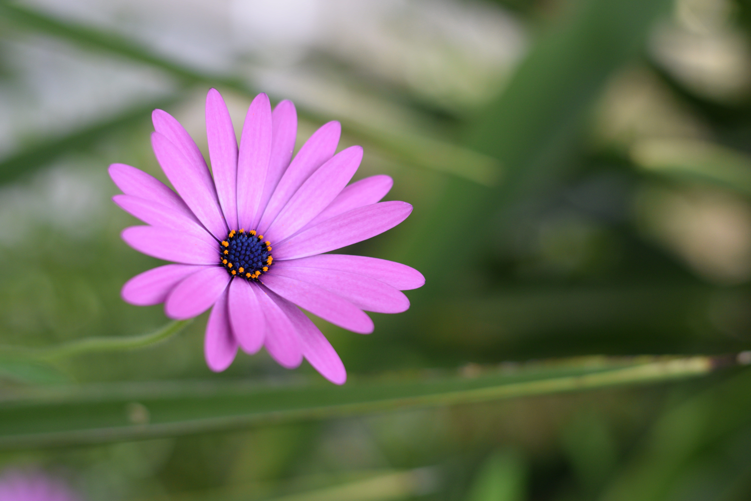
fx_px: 1564
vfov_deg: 18.2
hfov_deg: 27.0
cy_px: 250
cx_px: 376
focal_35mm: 75
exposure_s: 1/320
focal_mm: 50
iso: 400
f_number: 2.8
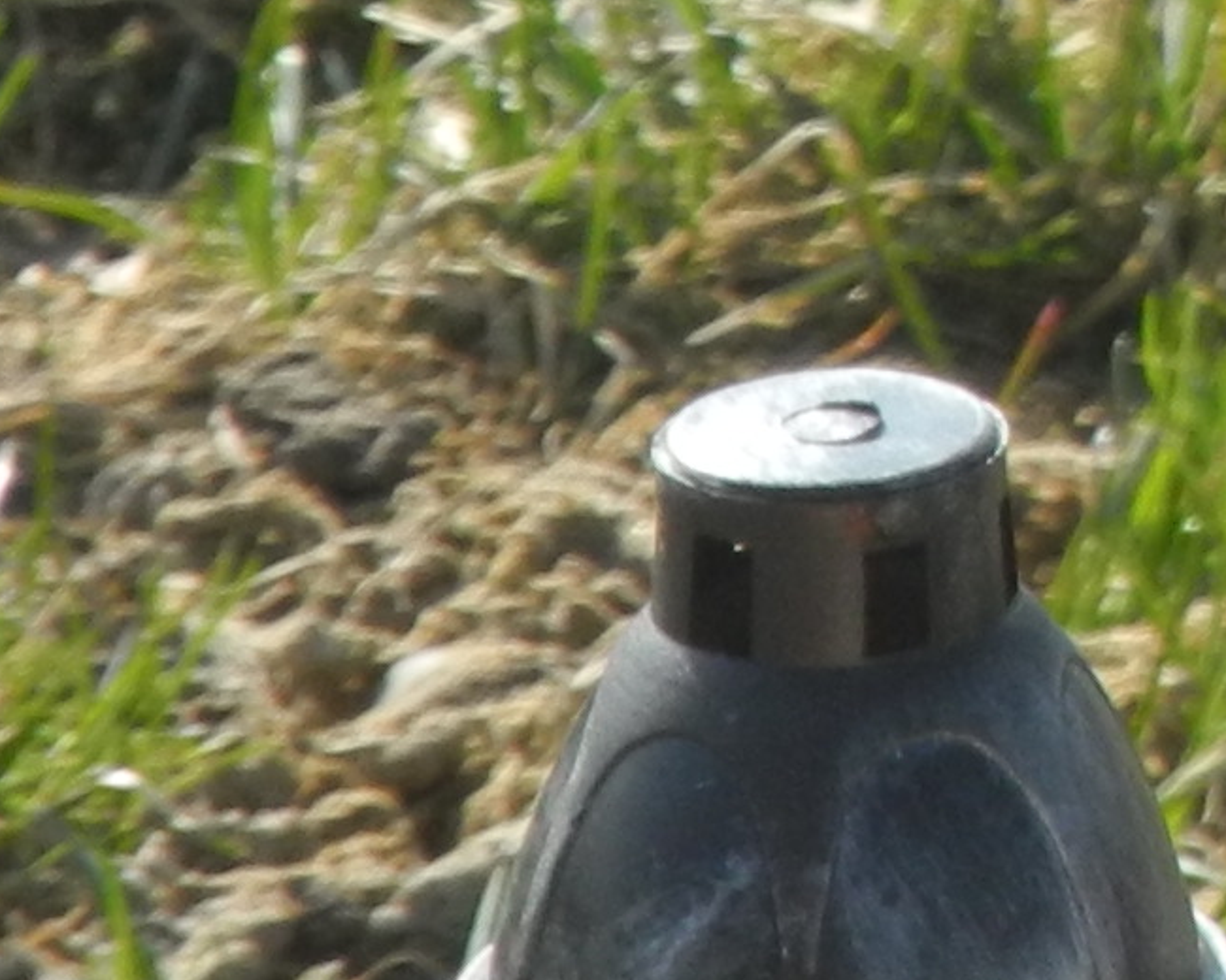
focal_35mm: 1096
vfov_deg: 1.4
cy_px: -1076
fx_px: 39768
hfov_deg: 1.8
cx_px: 3384
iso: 200
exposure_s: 1/500
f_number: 5.6
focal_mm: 42.6
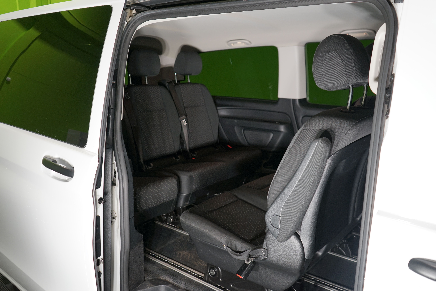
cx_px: 218
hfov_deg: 61.9
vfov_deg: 43.6
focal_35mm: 30
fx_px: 363
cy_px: 146
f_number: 4
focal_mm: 30
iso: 400
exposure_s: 1/60
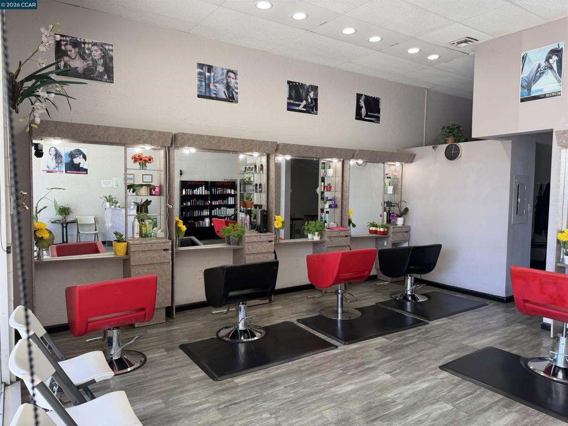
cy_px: 213
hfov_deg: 71.6
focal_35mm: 24
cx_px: 284
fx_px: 394
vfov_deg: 56.8
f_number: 1.78
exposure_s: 1/158
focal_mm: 6.76
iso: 80
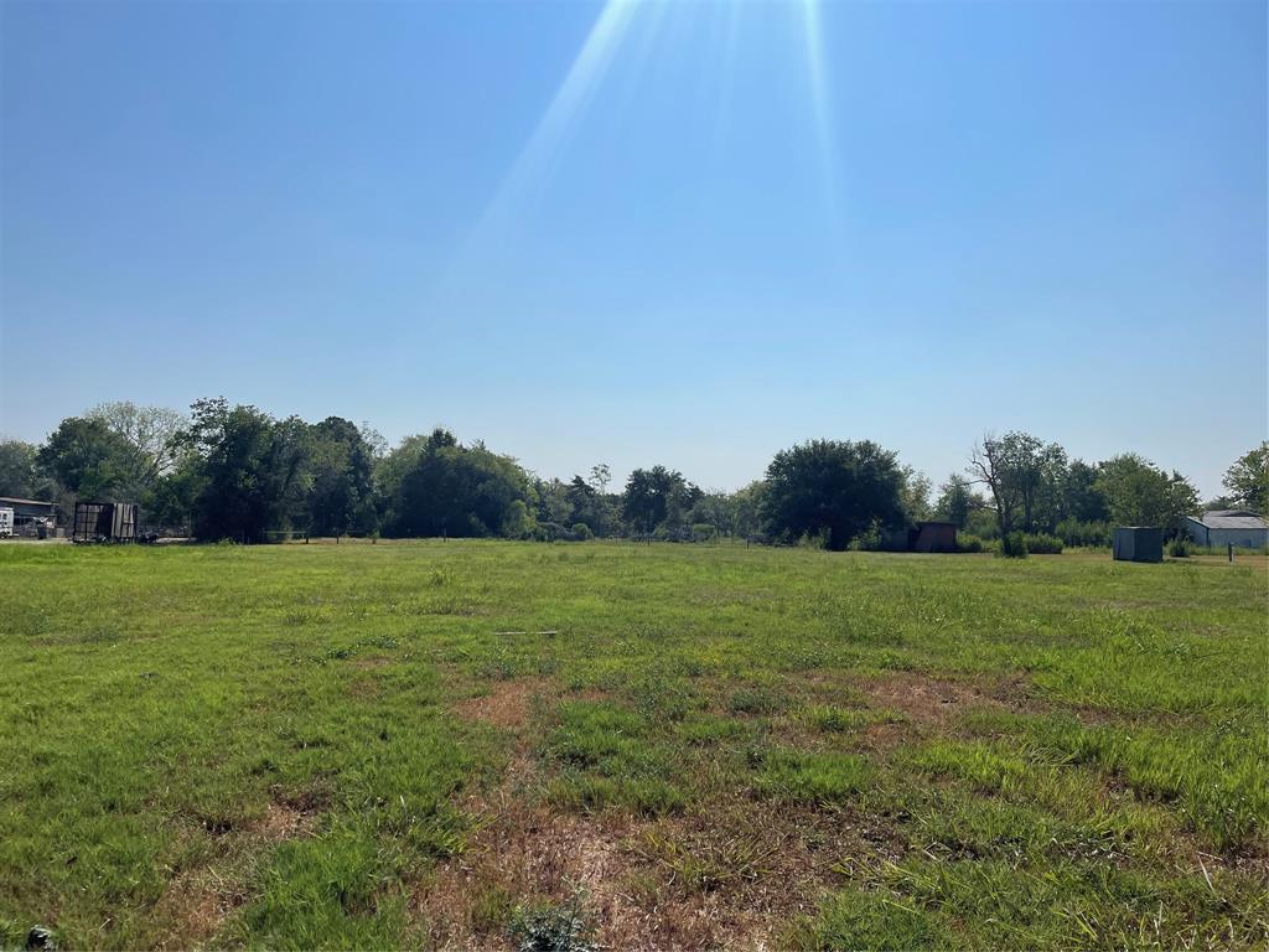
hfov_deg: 67.3
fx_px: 953
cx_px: 634
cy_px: 476
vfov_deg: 53.1
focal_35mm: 26
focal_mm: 5.1
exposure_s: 1/12048
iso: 32
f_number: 1.6
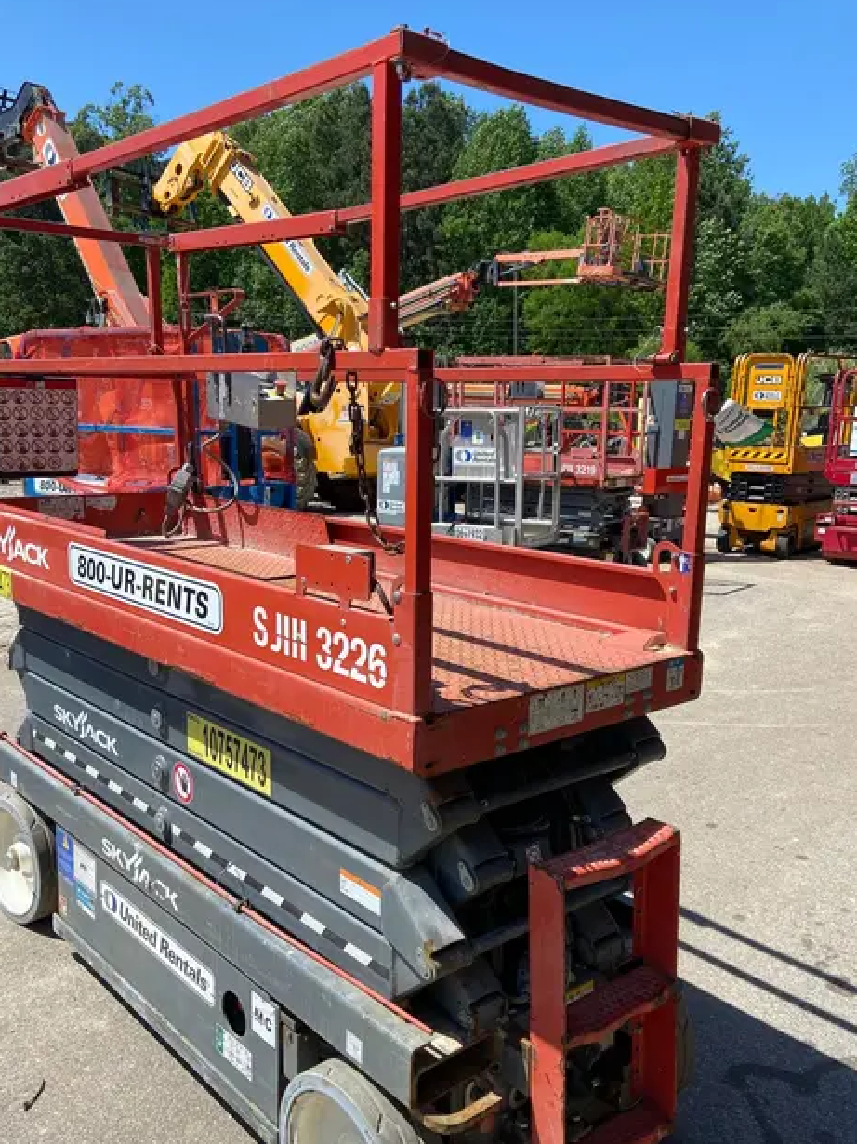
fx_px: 1024
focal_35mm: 31
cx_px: 396
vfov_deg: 58.3
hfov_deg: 45.4
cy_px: 624
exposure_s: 1/2463
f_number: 1.8
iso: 32
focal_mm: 4.25
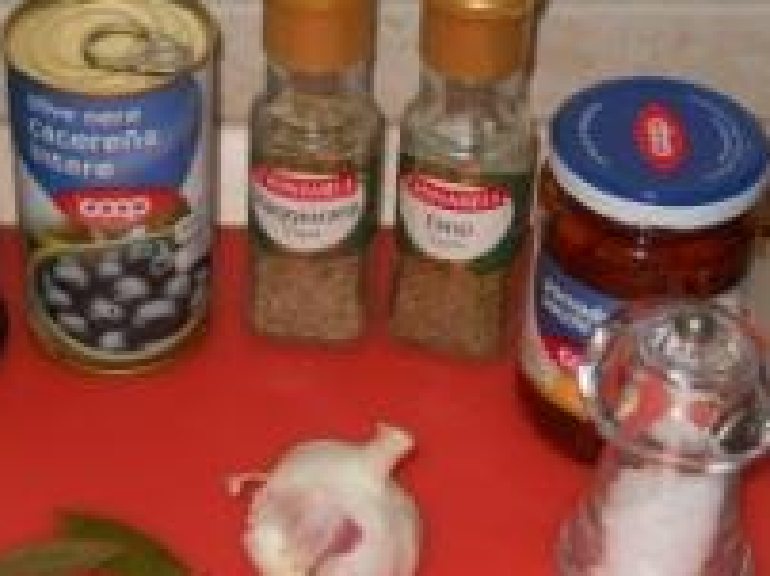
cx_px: 267
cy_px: 183
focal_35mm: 91
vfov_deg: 16.2
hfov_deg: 21.5
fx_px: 2022
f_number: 3.1
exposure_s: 1/30
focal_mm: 6.72
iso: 80
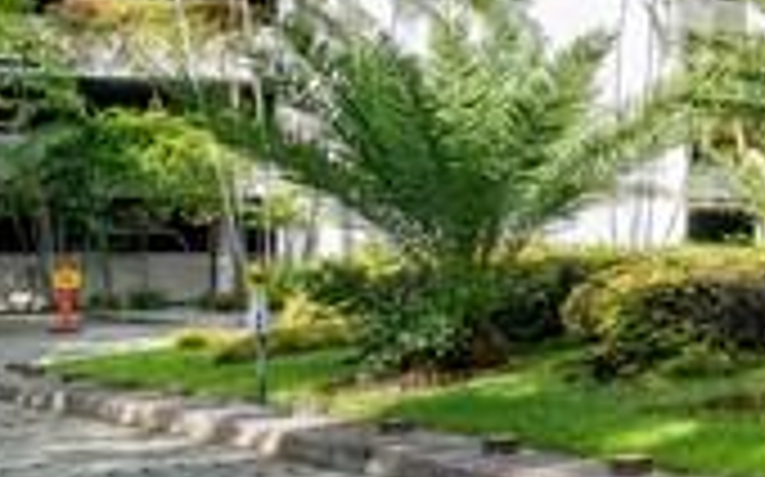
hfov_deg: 19.5
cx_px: 1494
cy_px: 225
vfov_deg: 20.0
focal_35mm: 65
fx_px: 1354
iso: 320
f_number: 9
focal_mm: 16
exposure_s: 1/400
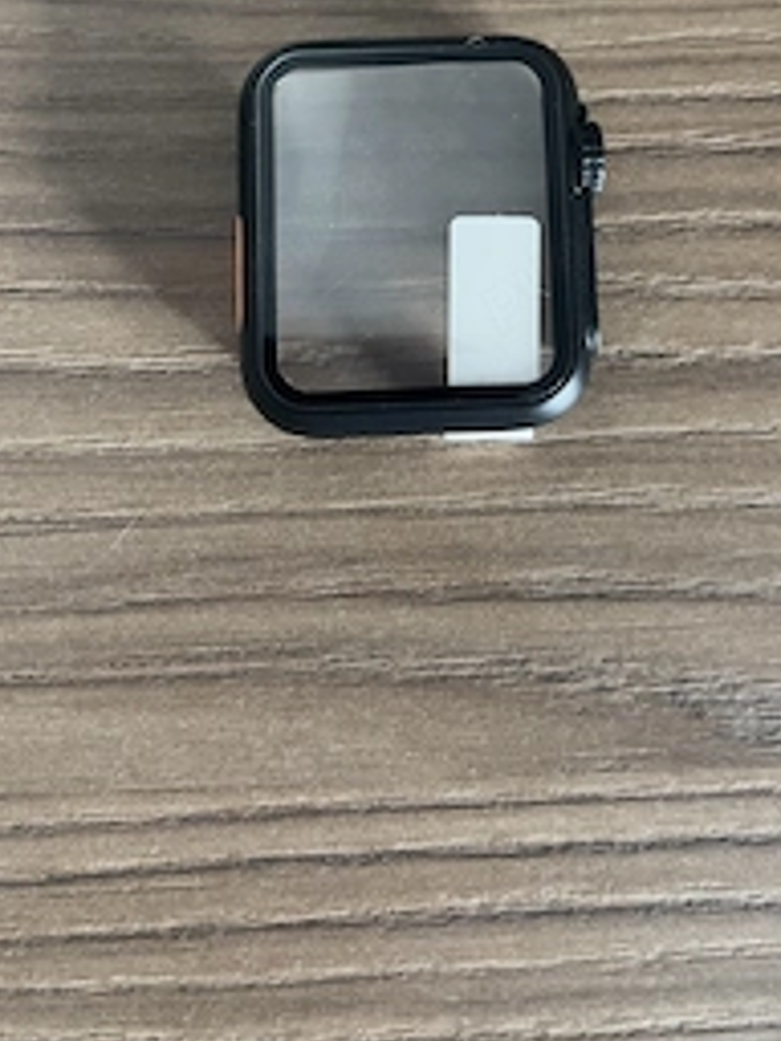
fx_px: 1173
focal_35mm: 39
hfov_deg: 36.7
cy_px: 289
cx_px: 468
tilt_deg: -80.6
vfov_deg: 46.5
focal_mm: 5.1
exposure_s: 1/38
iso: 640
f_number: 1.6
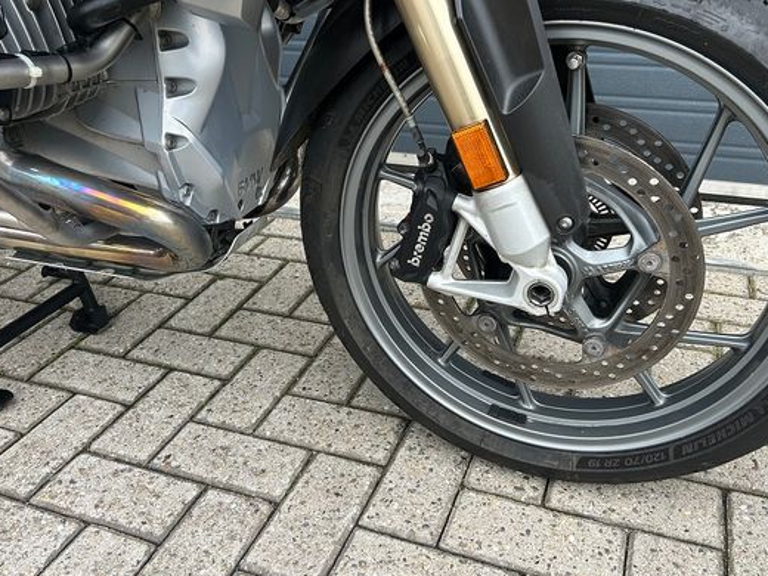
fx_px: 710
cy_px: 258
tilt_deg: -25.0
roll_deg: +1.8
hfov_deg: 56.8
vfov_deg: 44.1
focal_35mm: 32
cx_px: 381
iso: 50
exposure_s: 1/617
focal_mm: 5.7
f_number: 1.5
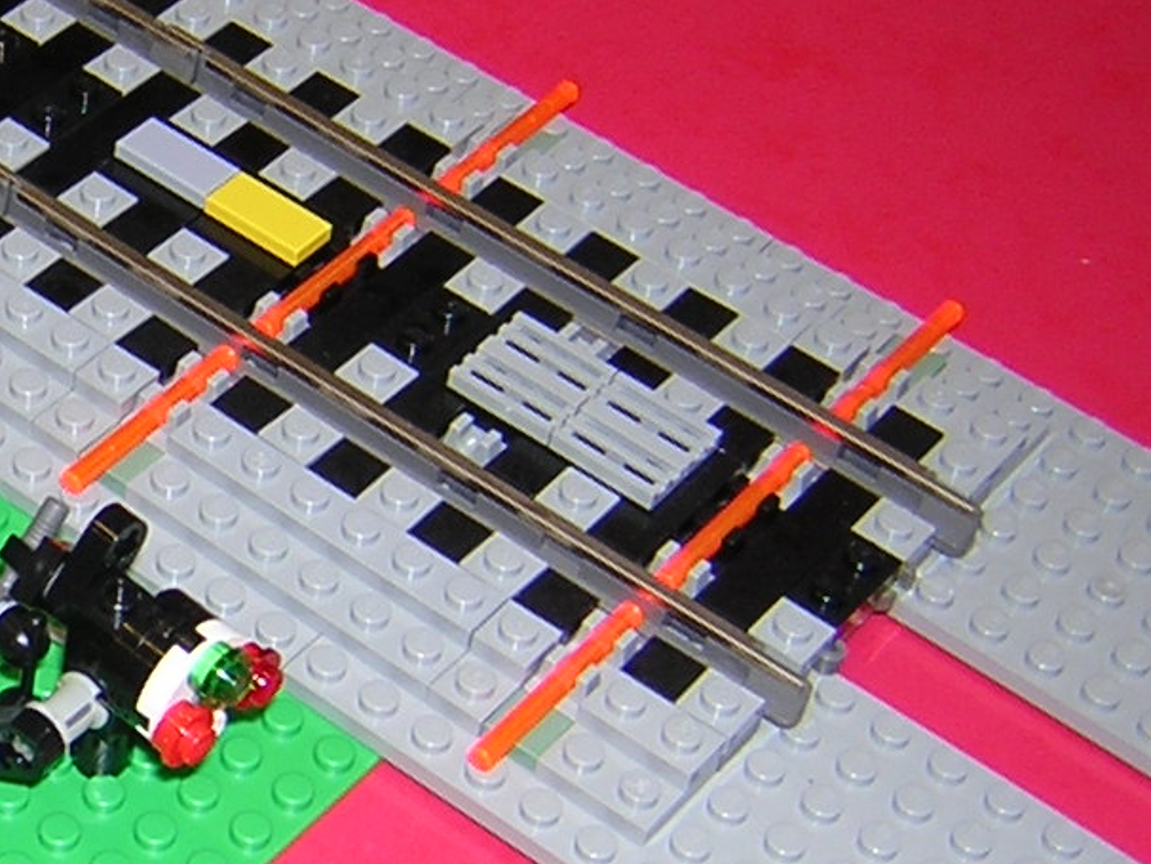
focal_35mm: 95
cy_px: 482
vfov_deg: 15.6
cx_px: -154
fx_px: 3160
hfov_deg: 19.6
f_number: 2.6
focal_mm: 4.7
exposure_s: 1/60.1
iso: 100
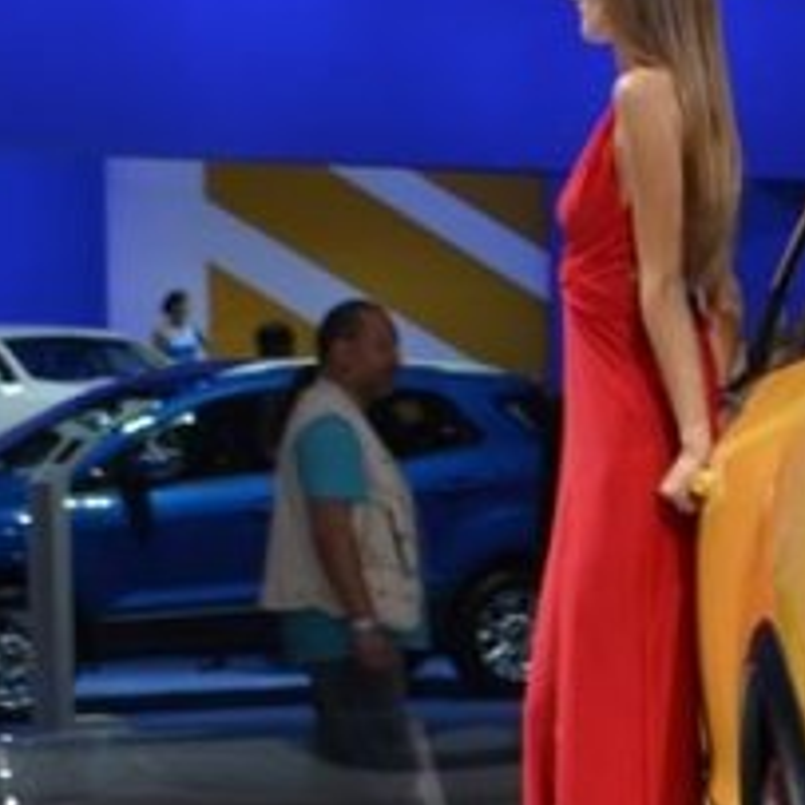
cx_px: 1154
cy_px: 759
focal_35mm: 151
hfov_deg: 11.2
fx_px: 3973
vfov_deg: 11.5
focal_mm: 30
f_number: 5.6
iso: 250
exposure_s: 1/125
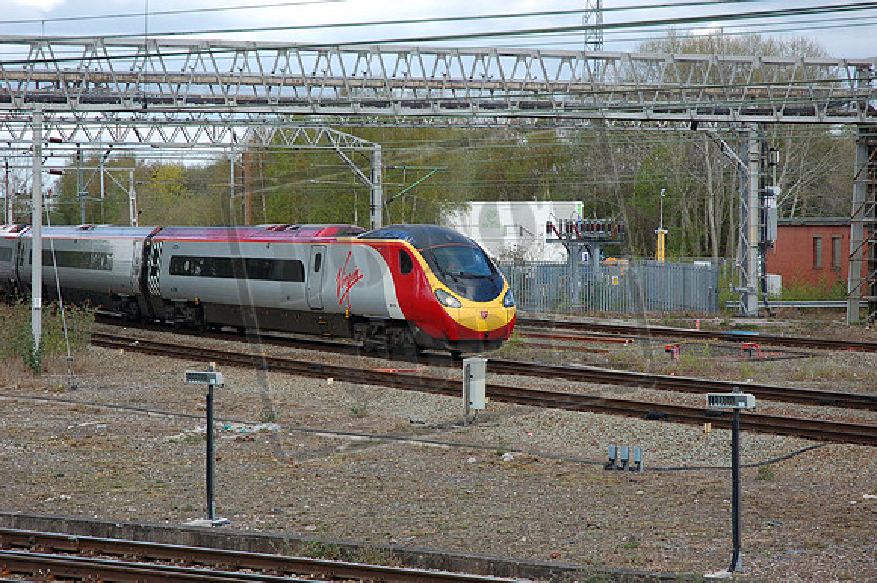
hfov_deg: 21.9
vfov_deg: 14.7
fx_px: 2264
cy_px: 292
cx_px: 438
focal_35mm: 93
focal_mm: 62
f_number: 5.6
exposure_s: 1/500
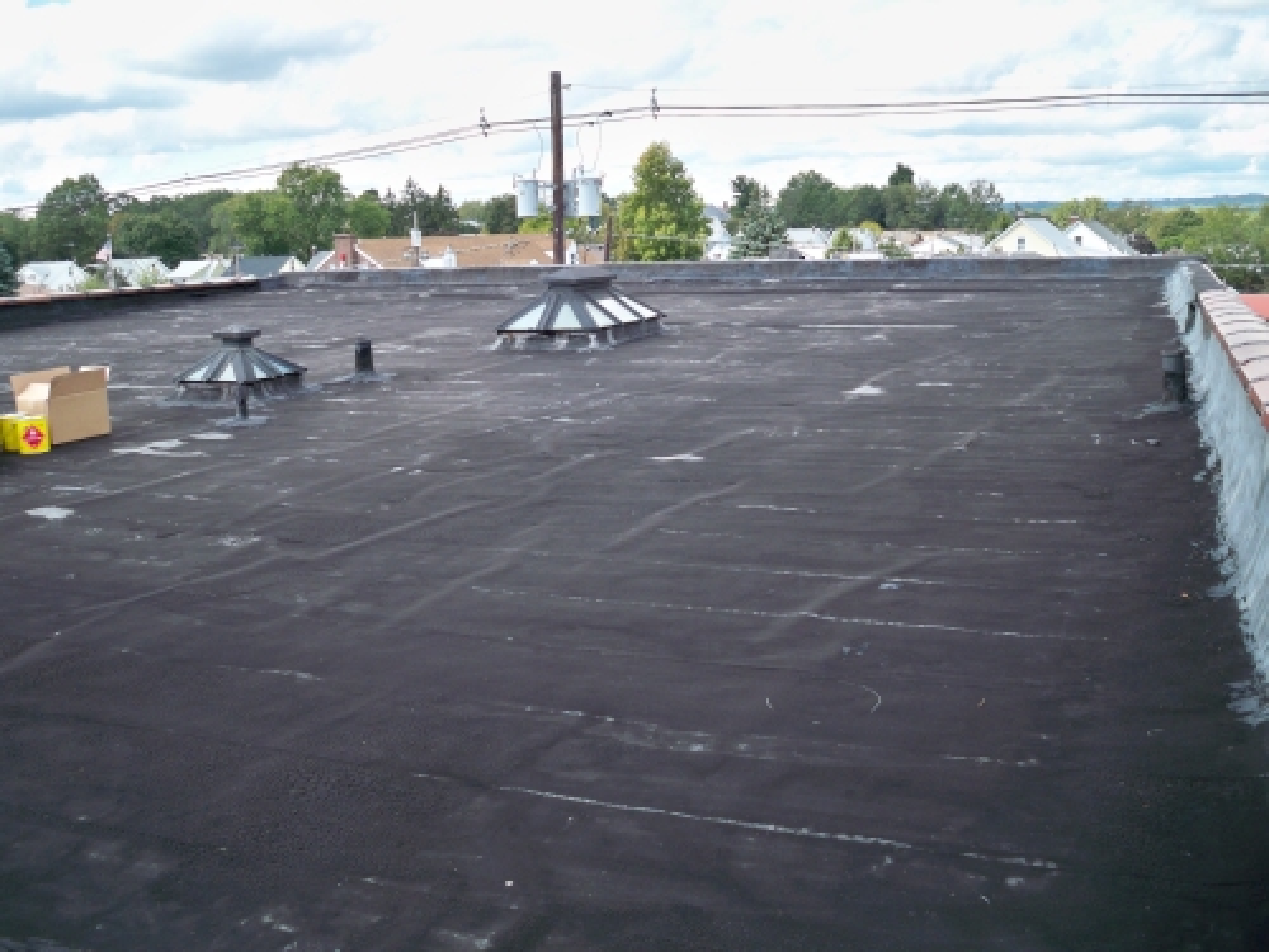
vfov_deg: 40.7
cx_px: 634
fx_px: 1283
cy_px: 476
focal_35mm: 35
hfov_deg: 52.6
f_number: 3.1
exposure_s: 1/320
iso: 160
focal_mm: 6.3
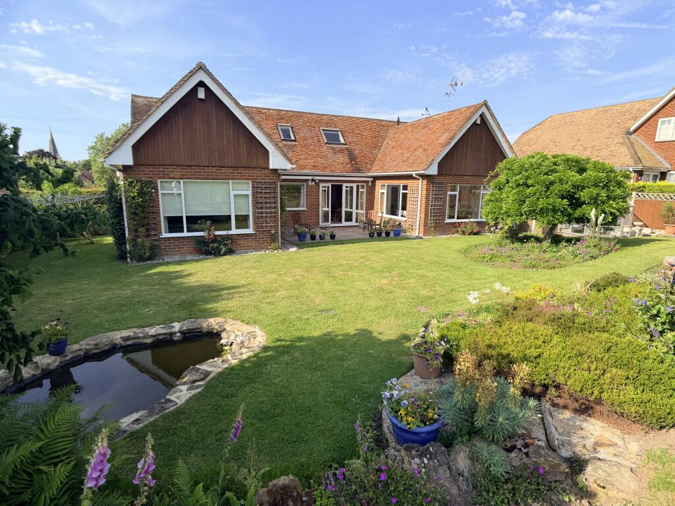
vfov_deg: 56.8
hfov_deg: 71.6
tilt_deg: -11.8
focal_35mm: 24
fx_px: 468
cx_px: 338
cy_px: 253
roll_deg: -0.5
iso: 80
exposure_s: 1/2611
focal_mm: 6.76
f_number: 1.78
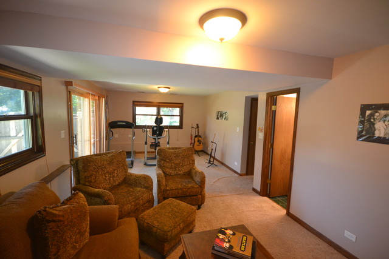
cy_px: 130
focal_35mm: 15
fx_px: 162
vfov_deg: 77.4
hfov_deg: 100.4
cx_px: 194
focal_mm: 10
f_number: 4
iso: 1600
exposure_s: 1/60
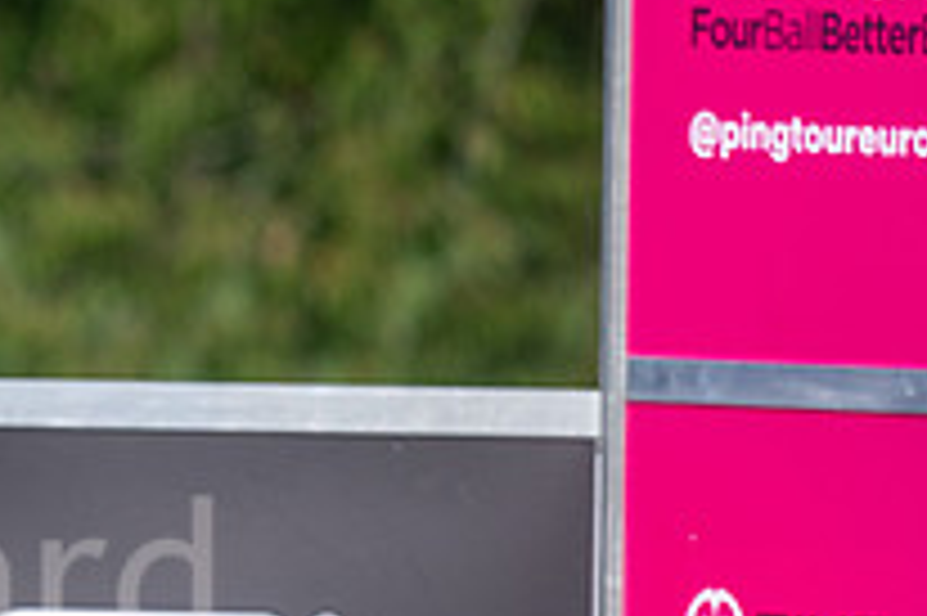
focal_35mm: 965
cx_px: -526
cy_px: 532
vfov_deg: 1.4
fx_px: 24828
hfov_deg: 2.1
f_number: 5
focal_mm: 300
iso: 500
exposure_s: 1/800
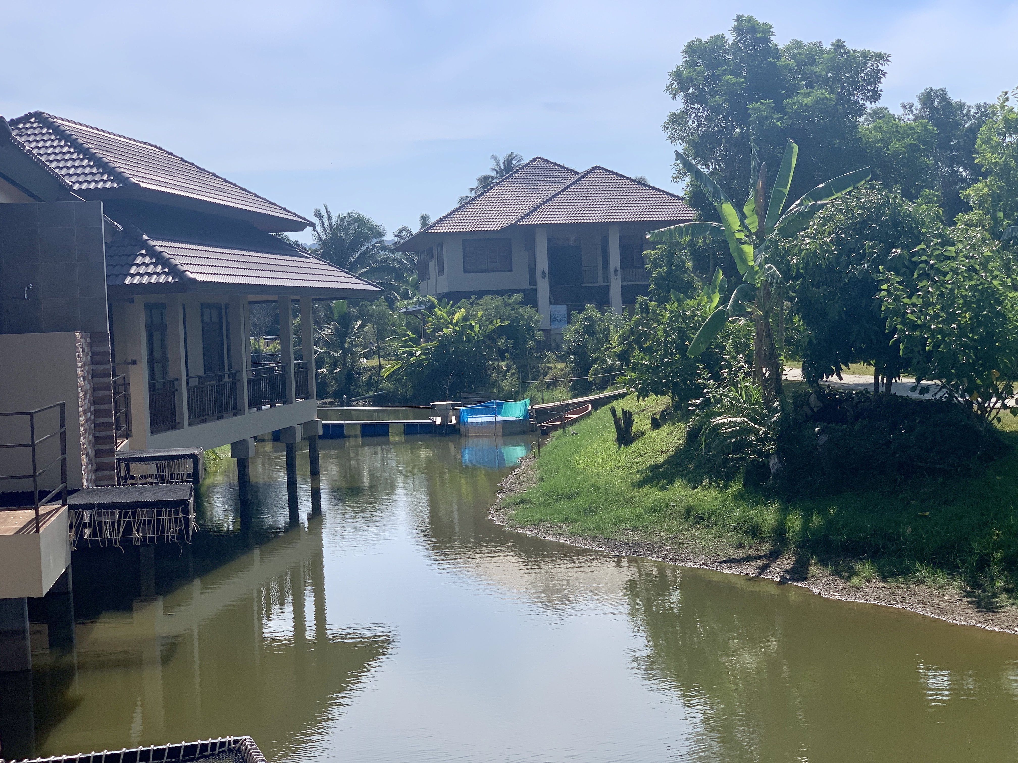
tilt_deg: -3.4
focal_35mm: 52
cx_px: 509
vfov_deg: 28.0
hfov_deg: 36.8
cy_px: 382
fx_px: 1529
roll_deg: +2.2
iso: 16
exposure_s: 1/2519
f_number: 2.4
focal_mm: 6
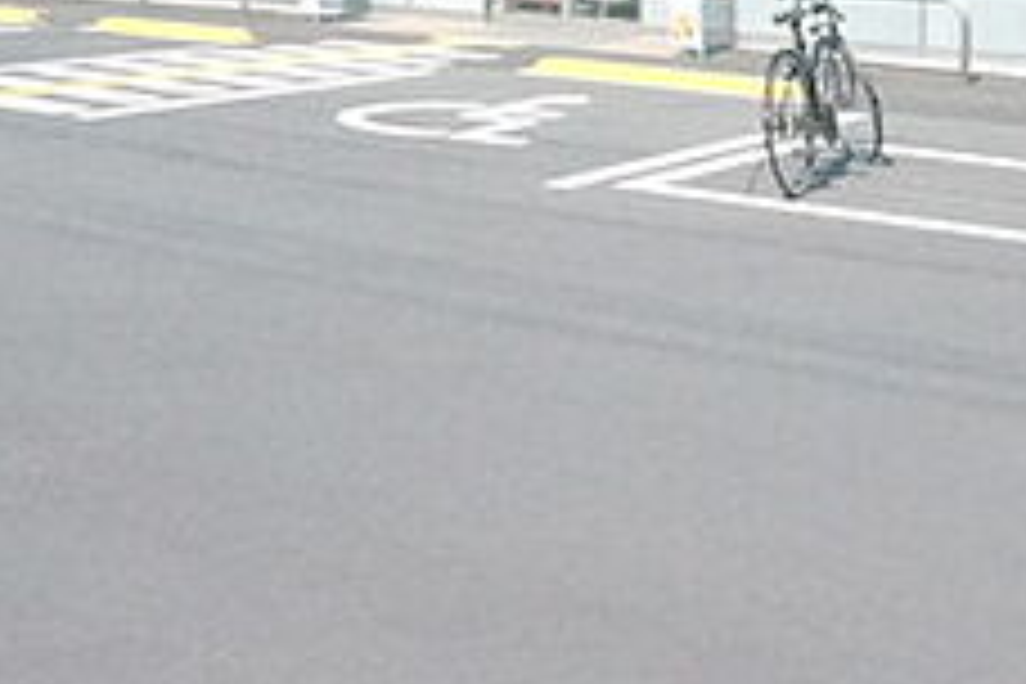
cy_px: -220
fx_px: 1852
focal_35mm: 65
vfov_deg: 19.2
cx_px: 585
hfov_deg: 30.9
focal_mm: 16
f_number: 22
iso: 25600
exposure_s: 1/4000
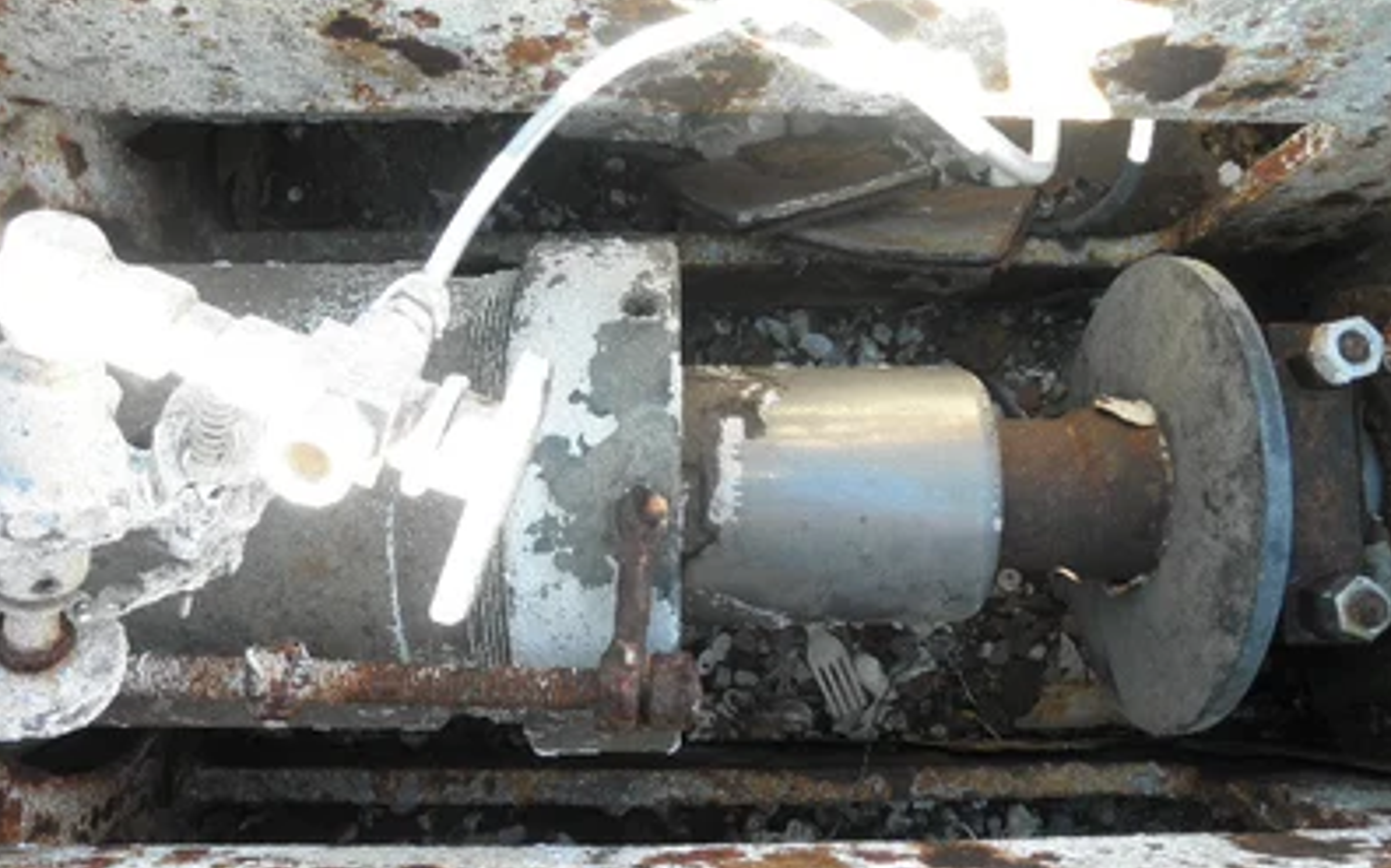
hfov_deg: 62.9
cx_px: 696
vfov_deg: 41.7
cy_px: 492
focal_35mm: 30
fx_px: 1137
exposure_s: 1/40
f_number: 3
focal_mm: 5
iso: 64
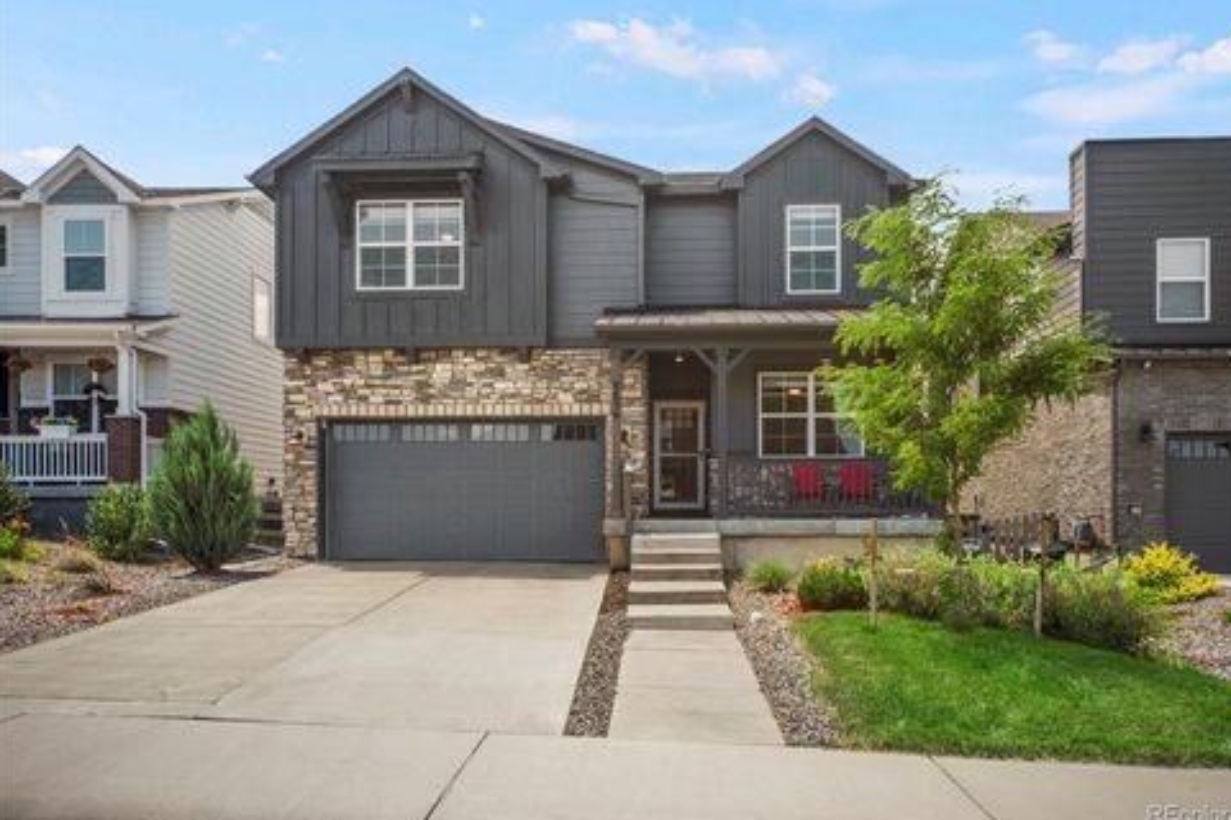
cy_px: 404
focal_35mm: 25
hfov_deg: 71.5
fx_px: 855
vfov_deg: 51.3
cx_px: 636
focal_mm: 24
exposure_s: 1/320
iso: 100
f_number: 8
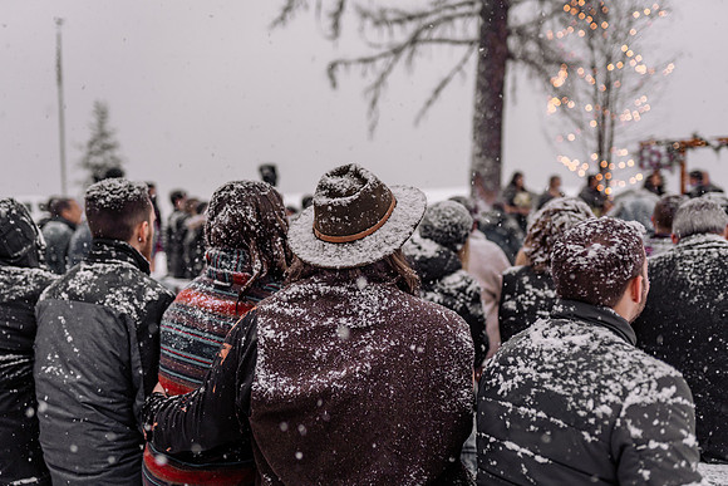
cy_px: 243
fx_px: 708
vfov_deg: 37.9
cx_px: 364
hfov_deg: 54.4
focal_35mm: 35
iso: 200
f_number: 2
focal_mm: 35
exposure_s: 1/250
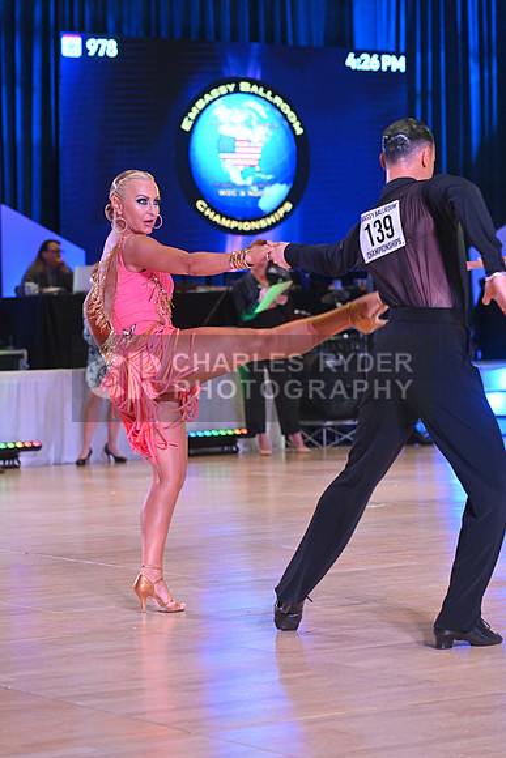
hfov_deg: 12.5
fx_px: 2318
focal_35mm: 110
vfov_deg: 18.6
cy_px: 379
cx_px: 253
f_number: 5
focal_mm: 110
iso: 4000
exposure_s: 1/400
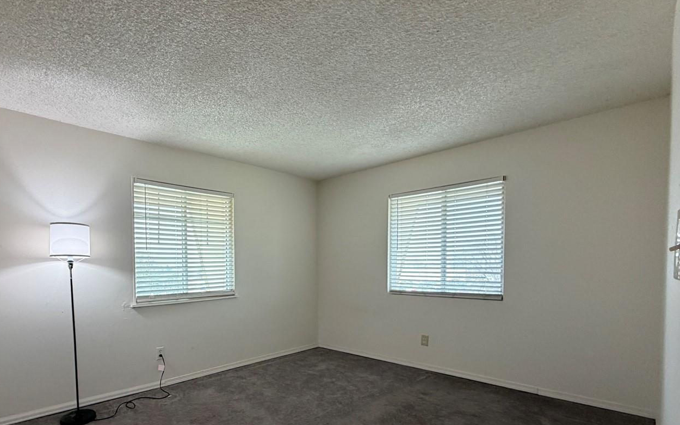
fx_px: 352
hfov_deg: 86.6
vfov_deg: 60.9
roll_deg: +1.1
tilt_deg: -2.0
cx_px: 262
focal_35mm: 19
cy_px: 279
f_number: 2.2
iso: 250
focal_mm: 2.22
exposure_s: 1/120
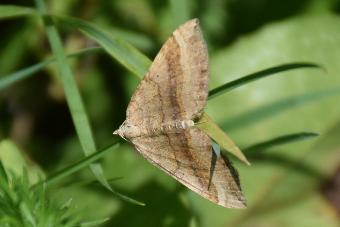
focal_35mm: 210
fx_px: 1983
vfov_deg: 6.5
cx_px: 170
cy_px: 114
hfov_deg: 9.8
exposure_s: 1/1600
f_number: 5.6
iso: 320
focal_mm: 140
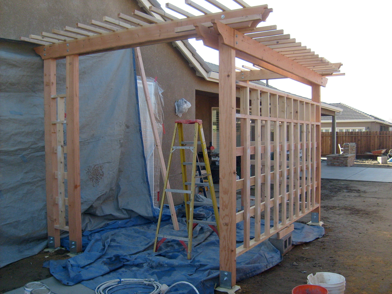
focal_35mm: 35
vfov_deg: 40.7
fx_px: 396
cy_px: 147
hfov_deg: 52.6
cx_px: 196
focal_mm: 5.8
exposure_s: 1/90
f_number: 7.1
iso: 80
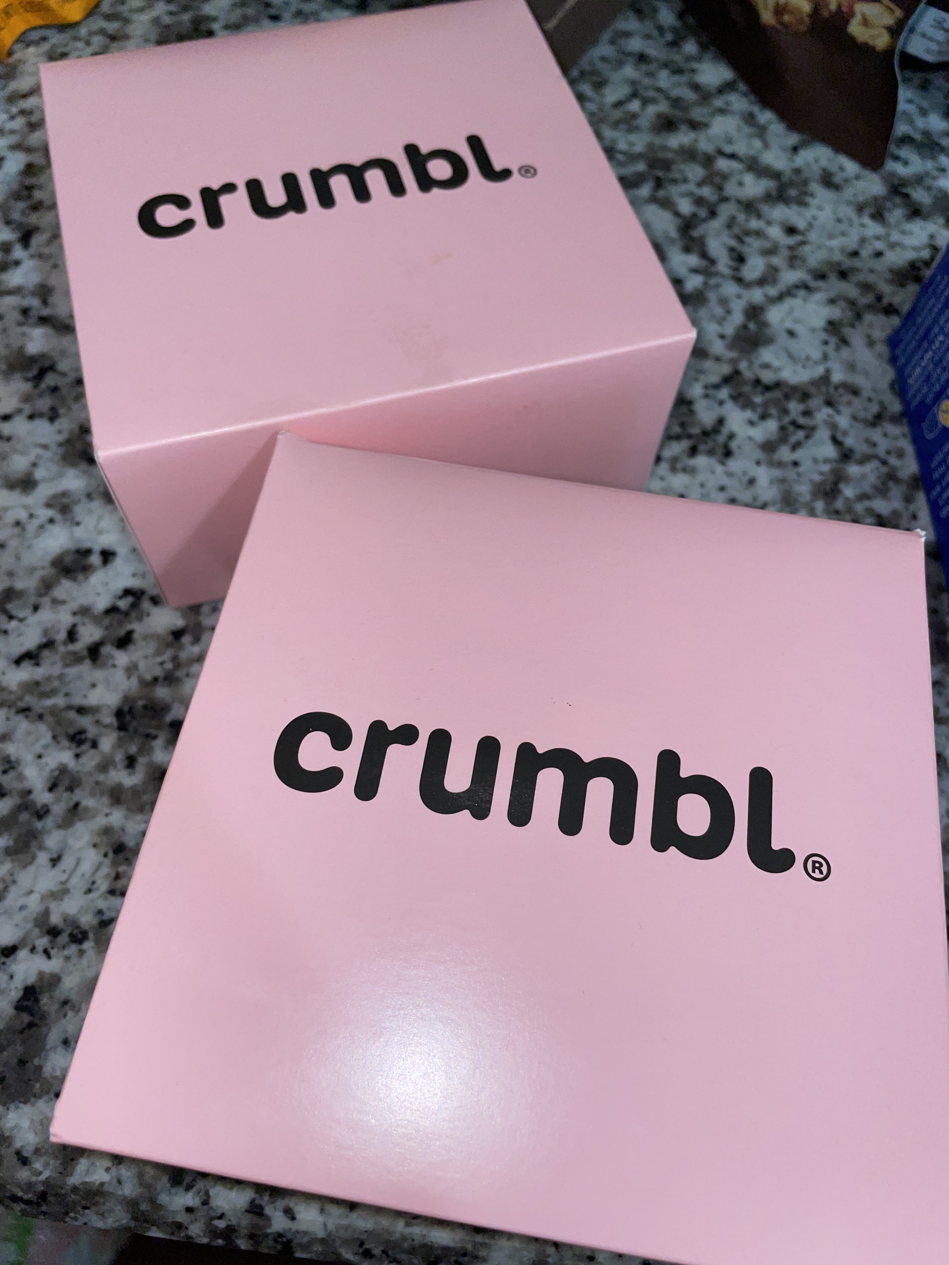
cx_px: 474
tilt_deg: -61.8
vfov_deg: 67.3
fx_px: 950
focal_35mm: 26
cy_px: 632
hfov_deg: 53.1
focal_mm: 4.2
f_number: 1.6
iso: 32
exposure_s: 1/77
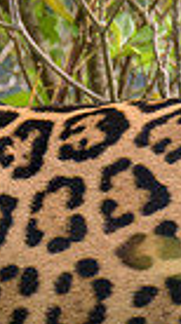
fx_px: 29043
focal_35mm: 3383
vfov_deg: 0.6
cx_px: -425
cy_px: 325
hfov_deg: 0.4
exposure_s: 1/800
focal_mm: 400
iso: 1000
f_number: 5.6
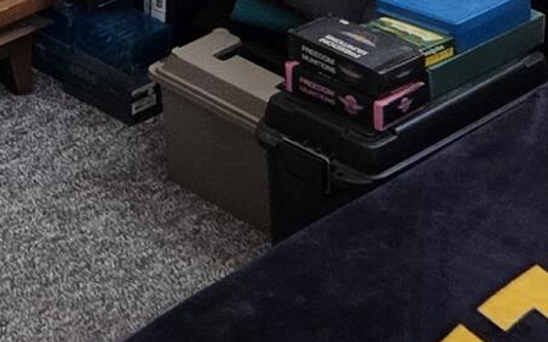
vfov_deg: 7.3
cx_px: 207
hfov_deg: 12.8
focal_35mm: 163
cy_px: -595
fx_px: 2433
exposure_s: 1/180
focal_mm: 5.4
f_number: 1.8
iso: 200
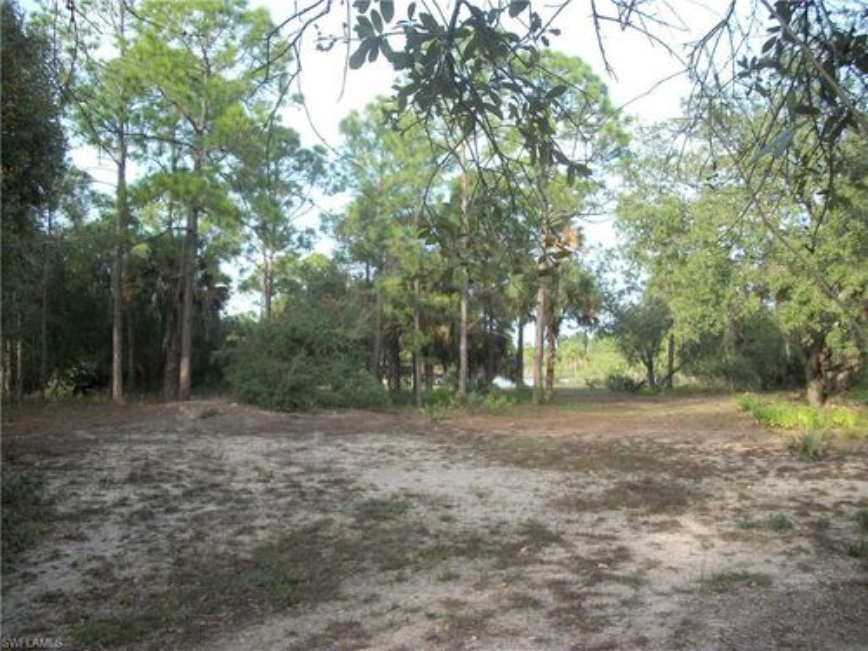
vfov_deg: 44.2
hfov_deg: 56.8
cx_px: 434
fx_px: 802
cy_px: 326
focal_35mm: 32
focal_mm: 5.7
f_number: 2.9
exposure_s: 1/250
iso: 80
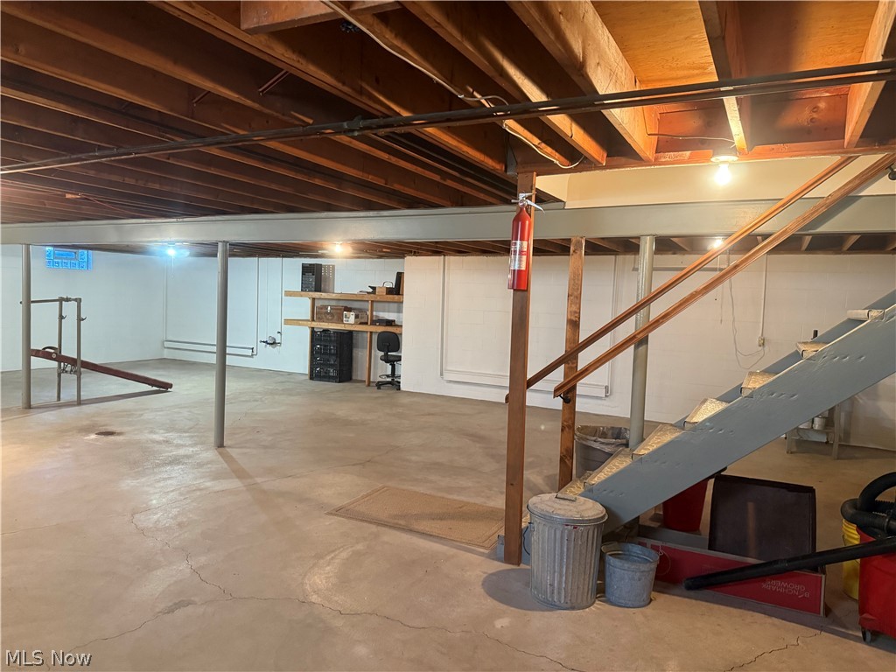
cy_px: 336
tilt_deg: -2.7
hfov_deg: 71.6
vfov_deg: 56.8
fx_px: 621
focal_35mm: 24
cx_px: 448
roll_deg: -1.8
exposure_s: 1/60
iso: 500
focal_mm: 6.76
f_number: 1.78
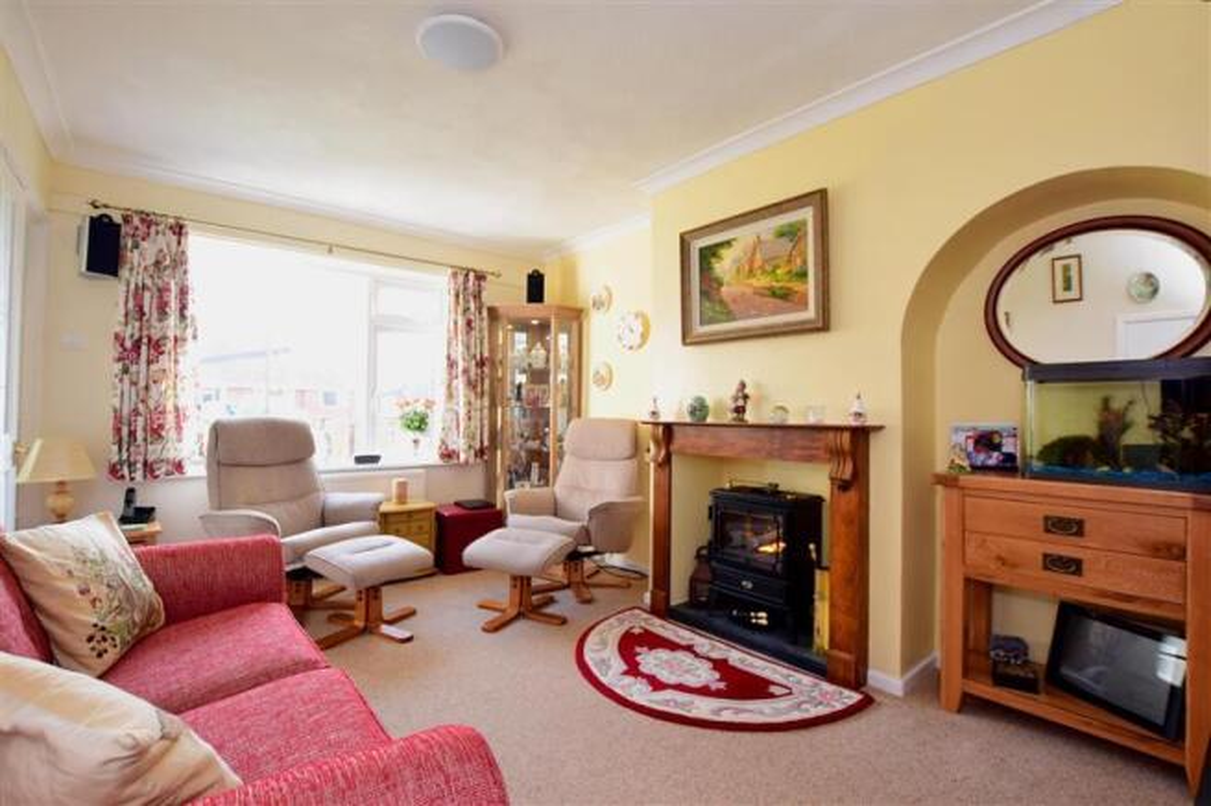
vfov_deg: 77.3
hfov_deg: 100.4
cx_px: 606
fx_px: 504
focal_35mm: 15
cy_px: 403
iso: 400
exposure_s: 1/50
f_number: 5.6
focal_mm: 10
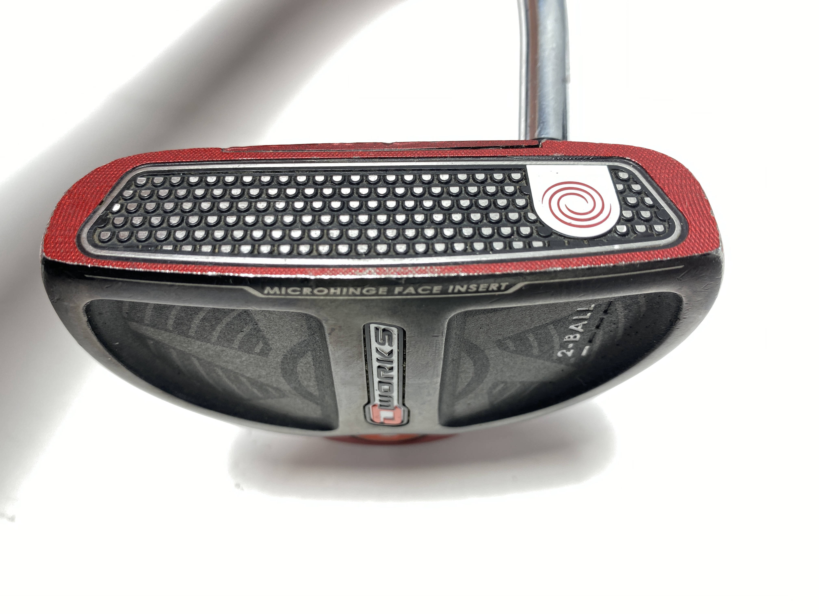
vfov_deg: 54.9
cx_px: 410
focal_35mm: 25
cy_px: 307
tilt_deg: -66.4
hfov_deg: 69.4
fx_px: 591
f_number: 1.8
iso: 40
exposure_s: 1/120
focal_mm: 4.25
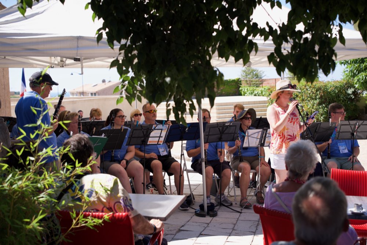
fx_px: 510
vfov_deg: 27.0
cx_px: 184
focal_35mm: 50
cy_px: 122
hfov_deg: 39.6
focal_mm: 33
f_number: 2.8
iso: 160
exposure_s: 1/1000
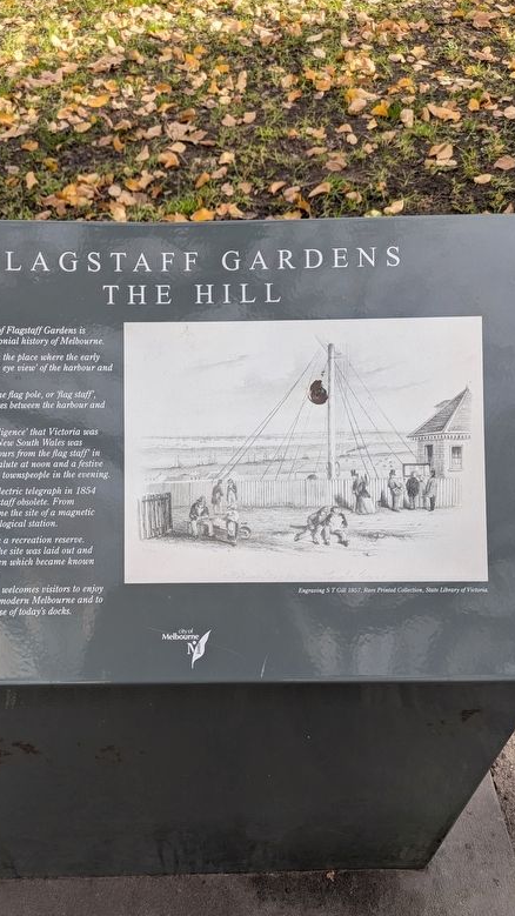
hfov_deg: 41.3
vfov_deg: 67.9
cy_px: 464
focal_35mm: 28
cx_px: 204
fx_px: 680
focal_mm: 5.43
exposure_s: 1/283
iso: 49
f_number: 1.89
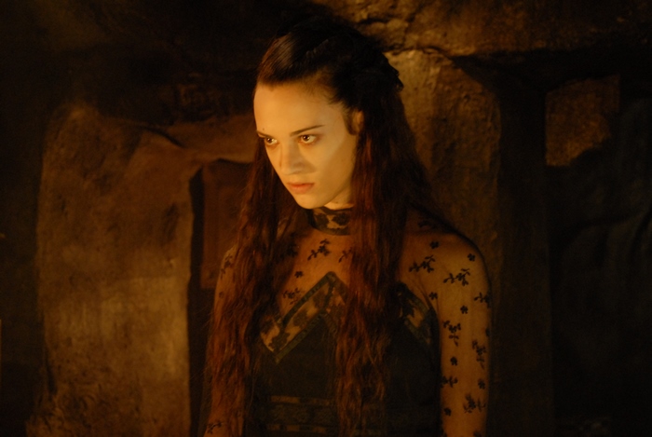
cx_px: 326
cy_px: 218
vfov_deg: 16.6
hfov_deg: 24.6
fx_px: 1496
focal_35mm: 82
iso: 1000
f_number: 5.6
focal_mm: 55
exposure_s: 1/30
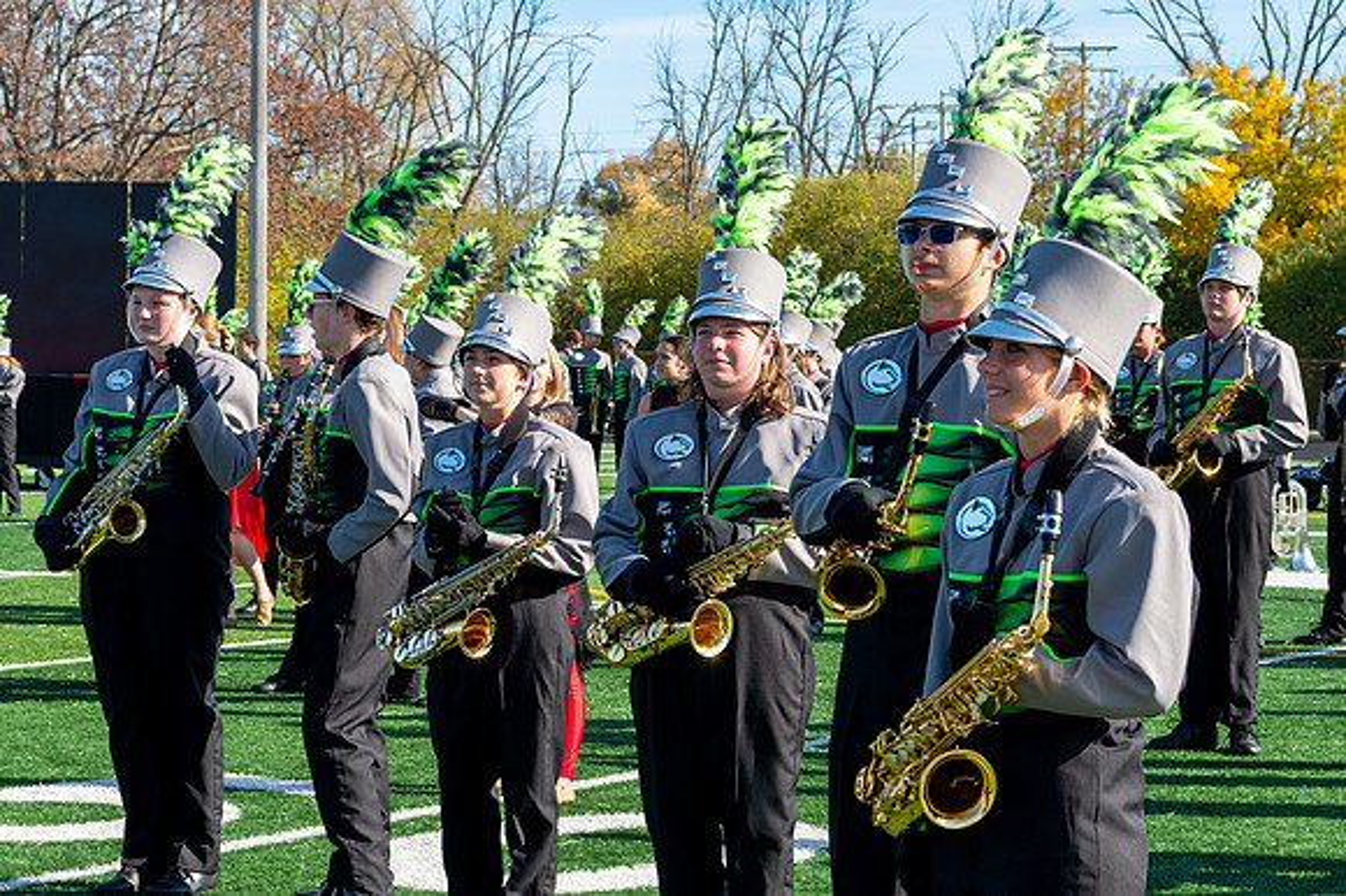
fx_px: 3636
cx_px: 673
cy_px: 449
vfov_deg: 14.0
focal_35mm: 97
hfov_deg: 21.0
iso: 400
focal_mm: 70
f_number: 9
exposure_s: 1/640
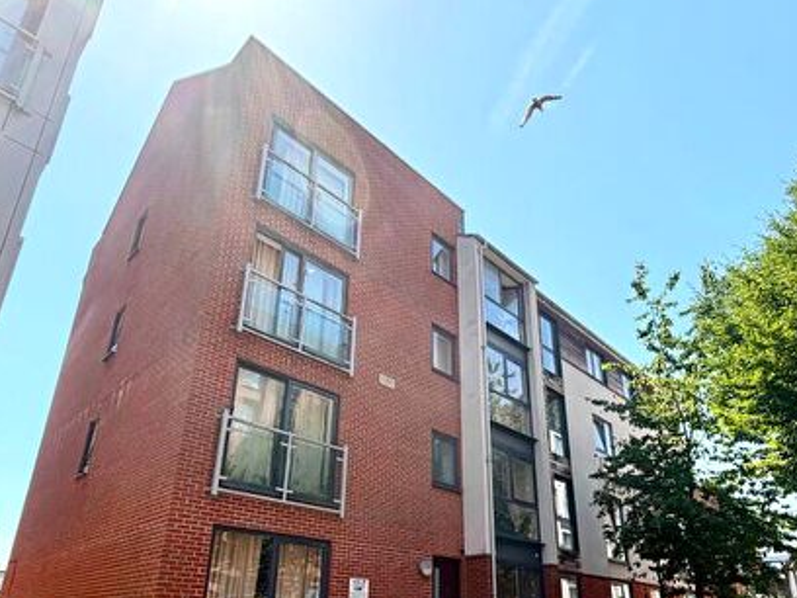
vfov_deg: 55.1
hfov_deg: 71.5
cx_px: 426
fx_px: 553
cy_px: 419
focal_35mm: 24
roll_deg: -0.1
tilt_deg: +21.9
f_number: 2.2
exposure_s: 1/770
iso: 32
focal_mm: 2.22
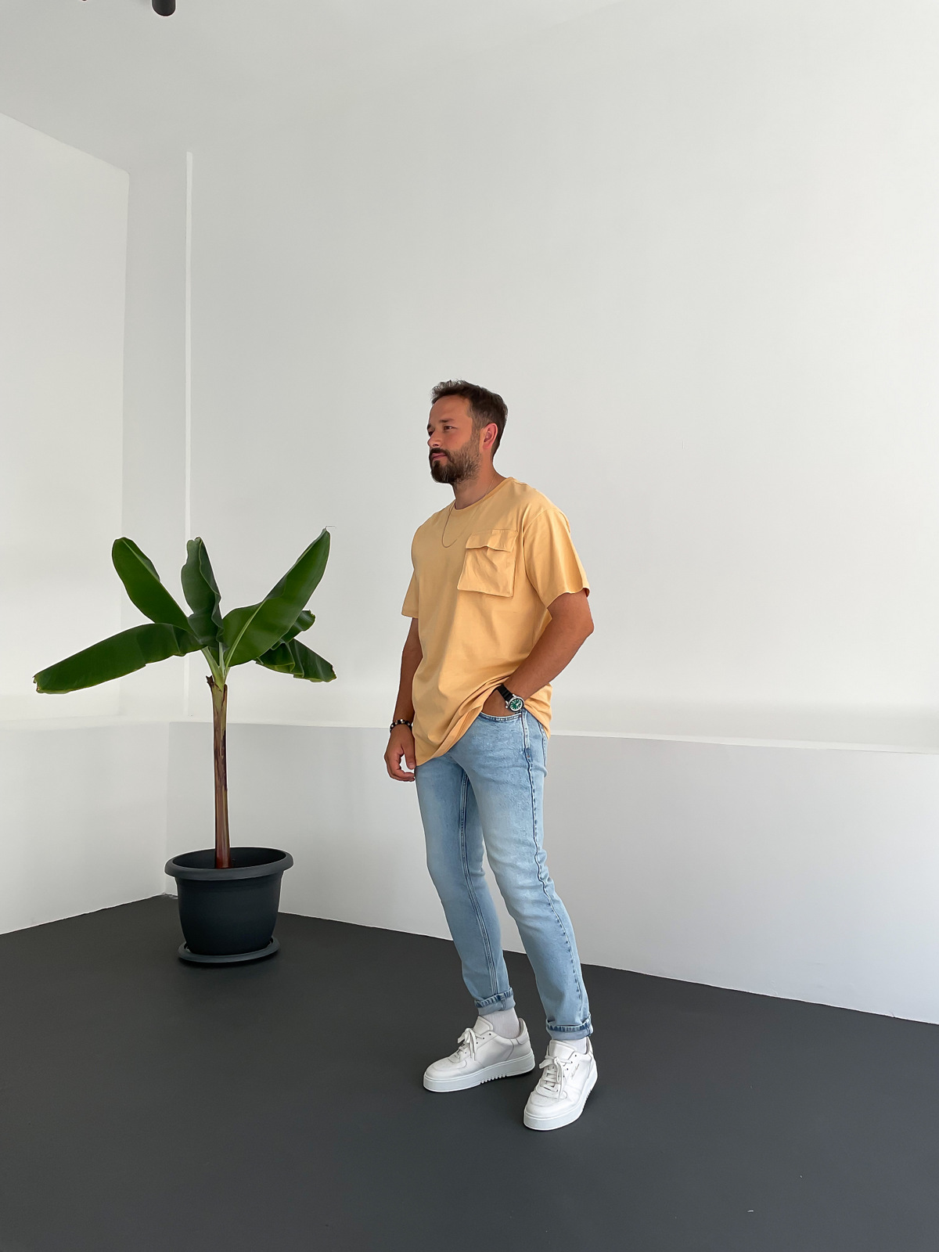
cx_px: 470
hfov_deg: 48.2
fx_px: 1049
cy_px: 626
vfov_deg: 61.7
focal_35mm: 29
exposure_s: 1/150
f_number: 1.8
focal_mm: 3
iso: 16
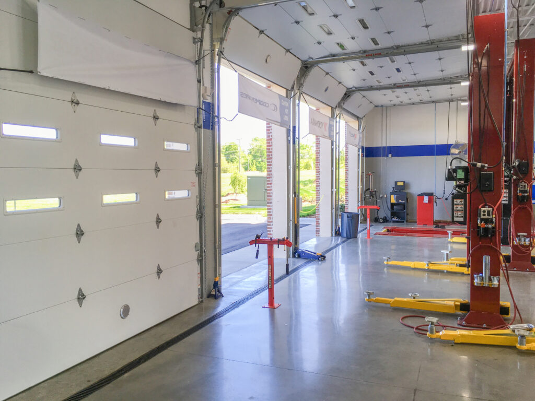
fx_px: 448
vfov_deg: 48.2
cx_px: 268
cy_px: 200
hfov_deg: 61.7
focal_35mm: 29
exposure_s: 1/120
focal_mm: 4.15
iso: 25
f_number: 2.2
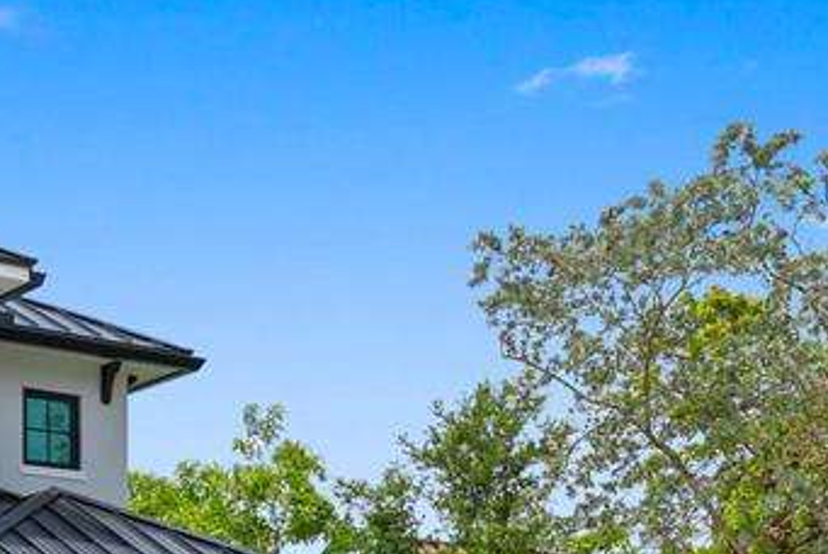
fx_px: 1726
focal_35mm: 75
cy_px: 763
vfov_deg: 16.9
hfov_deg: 27.0
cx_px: 408
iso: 100
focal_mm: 16
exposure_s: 1/60
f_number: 5
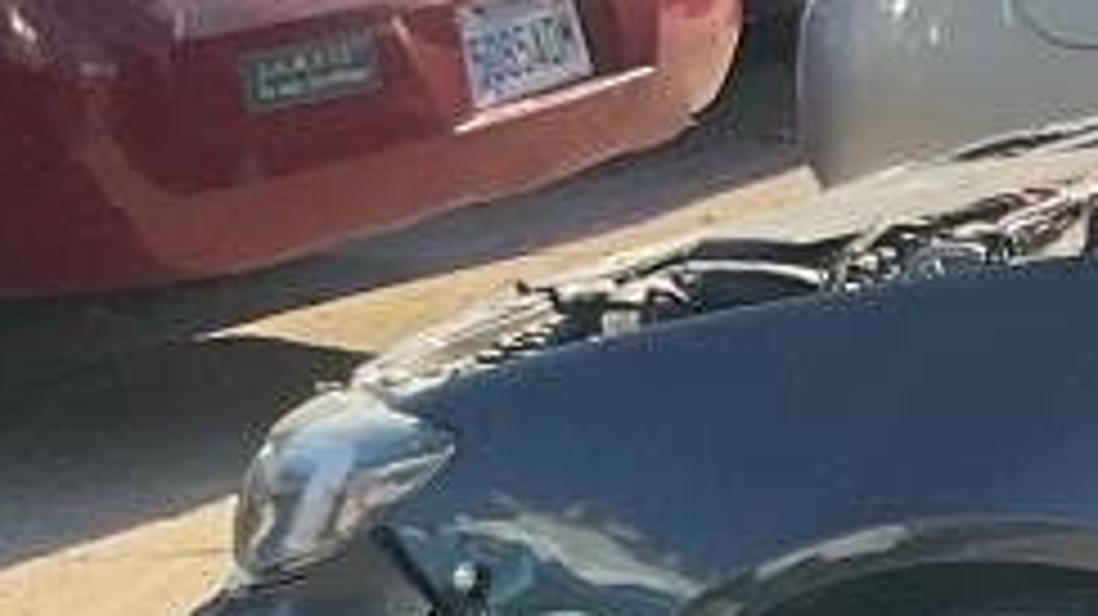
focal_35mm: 166
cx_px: 2866
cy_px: 495
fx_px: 4831
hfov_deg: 10.6
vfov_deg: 7.3
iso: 16
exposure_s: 1/1035
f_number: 1.8
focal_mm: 3
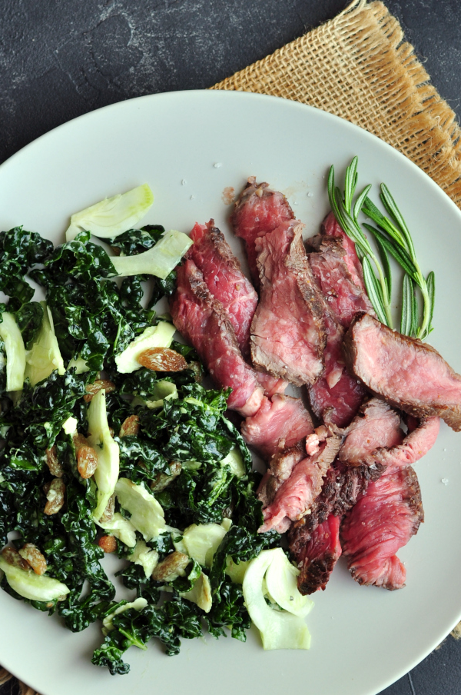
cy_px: 274
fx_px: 2408
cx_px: 257
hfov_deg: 10.9
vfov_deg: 16.4
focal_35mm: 125
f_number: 4
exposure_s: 1/100
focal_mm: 50
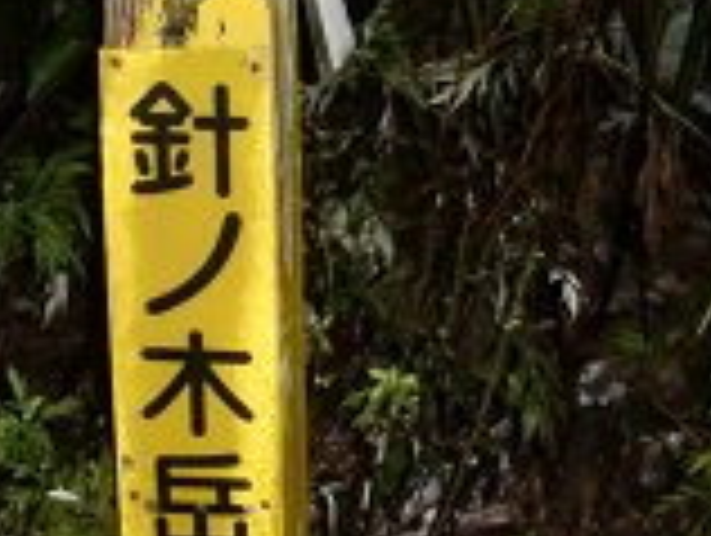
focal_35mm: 96
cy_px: 180
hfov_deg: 20.3
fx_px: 1975
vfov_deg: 15.4
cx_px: 202
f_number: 3.9
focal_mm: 6.66
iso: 400
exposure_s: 1/40
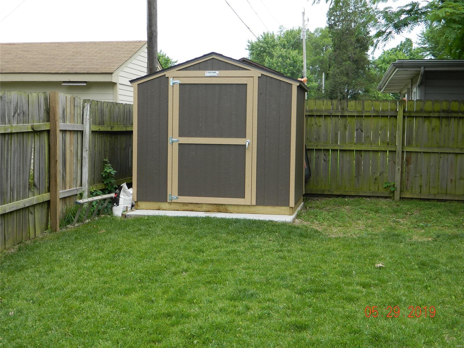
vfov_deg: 30.9
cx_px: 232
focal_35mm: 47
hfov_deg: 40.4
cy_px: 174
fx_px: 630
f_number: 3.6
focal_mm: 8.4
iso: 80
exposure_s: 1/200
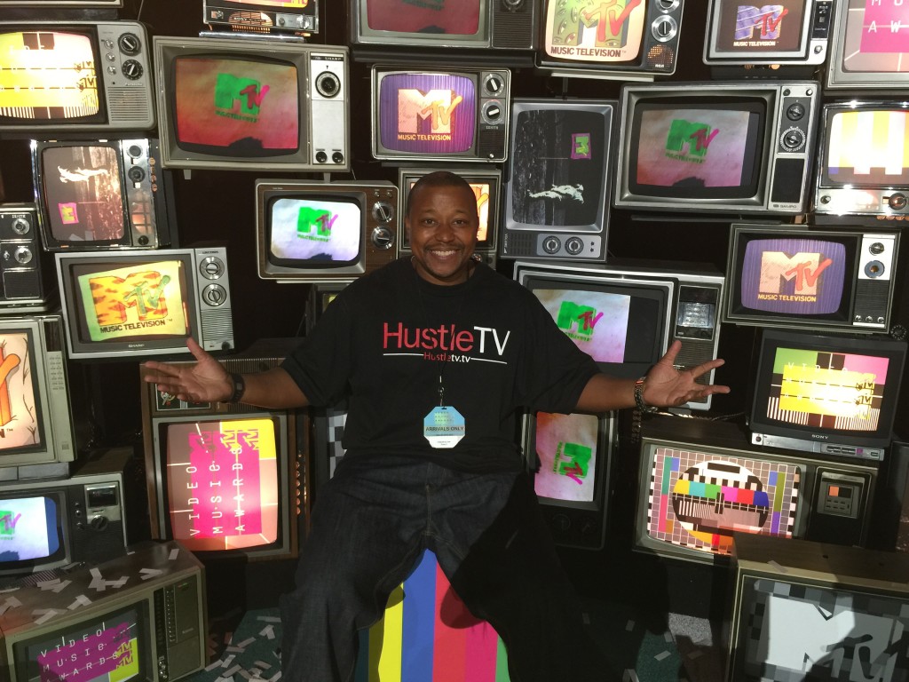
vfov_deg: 48.2
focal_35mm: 29
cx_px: 454
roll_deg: -2.7
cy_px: 341
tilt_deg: -13.9
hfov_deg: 61.7
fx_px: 762
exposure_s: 1/15
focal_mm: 4.15
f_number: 2.2
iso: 64
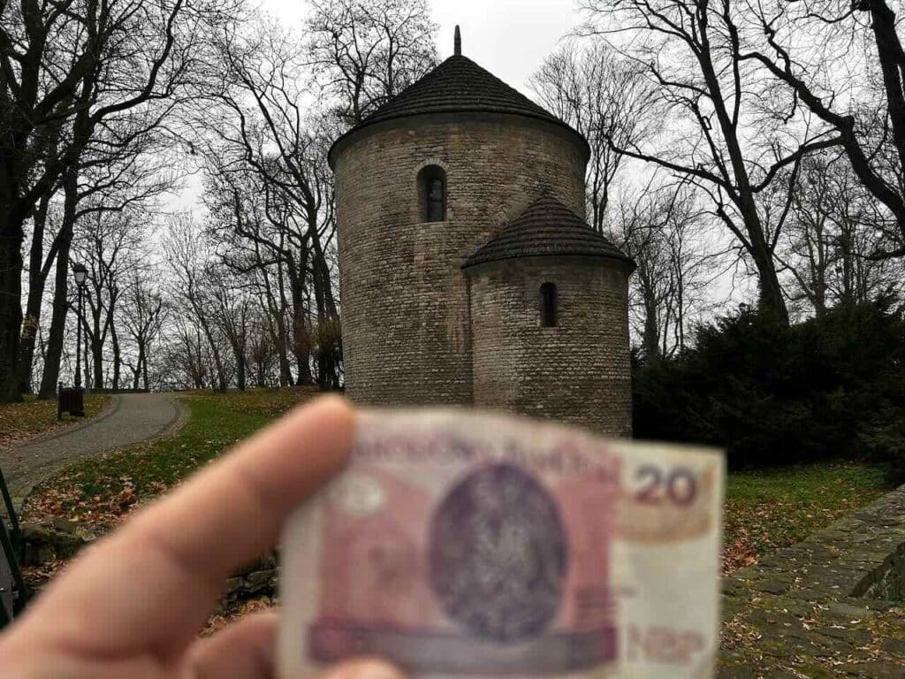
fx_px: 680
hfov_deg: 67.3
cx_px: 452
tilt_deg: +6.3
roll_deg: +0.6
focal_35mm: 26
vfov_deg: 53.1
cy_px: 340
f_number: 1.5
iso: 50
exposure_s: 1/1009
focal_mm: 5.7
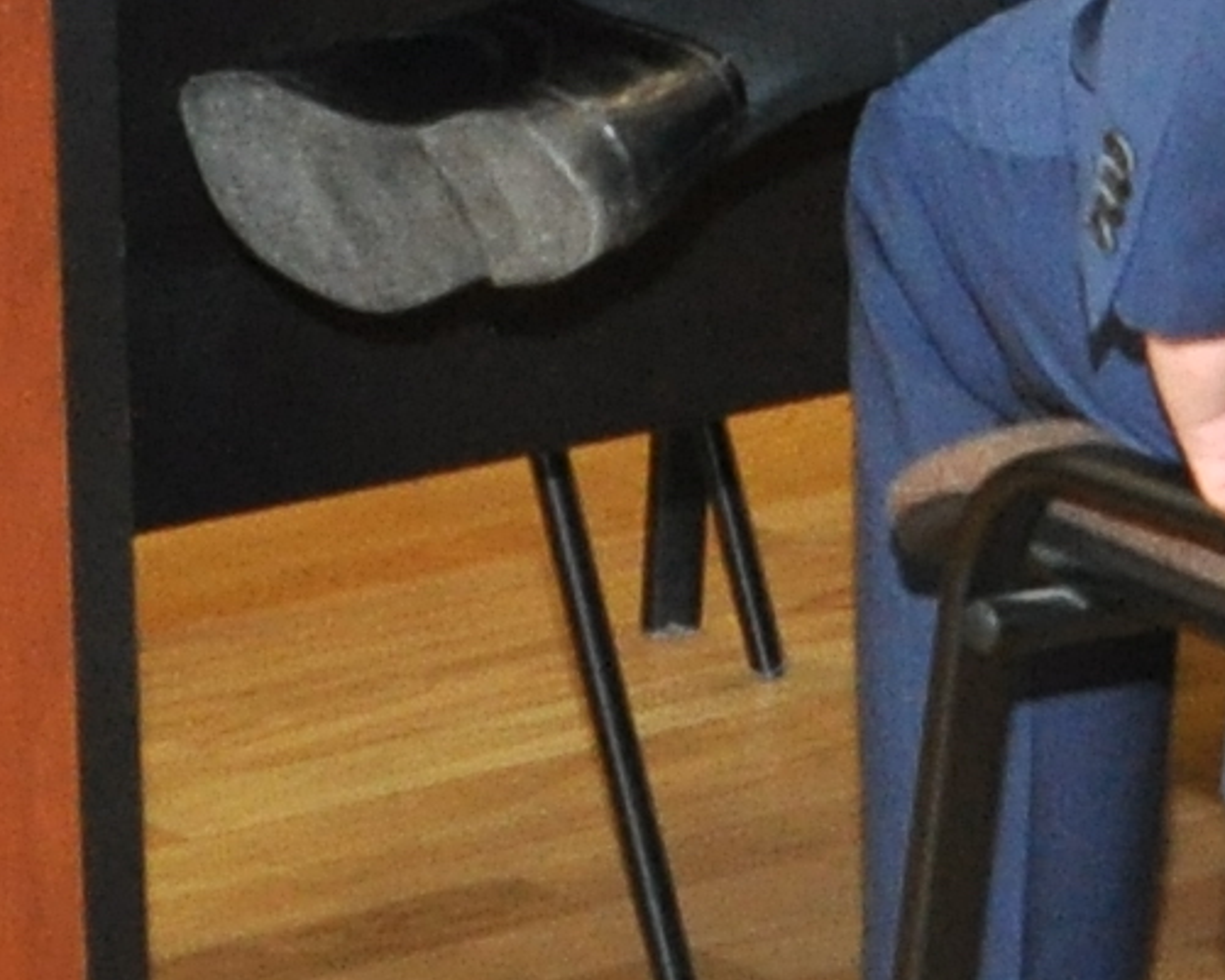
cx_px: 1917
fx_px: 10480
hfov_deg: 6.6
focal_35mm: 289
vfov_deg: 5.2
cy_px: -1139
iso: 800
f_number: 5.6
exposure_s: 1/60
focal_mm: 24
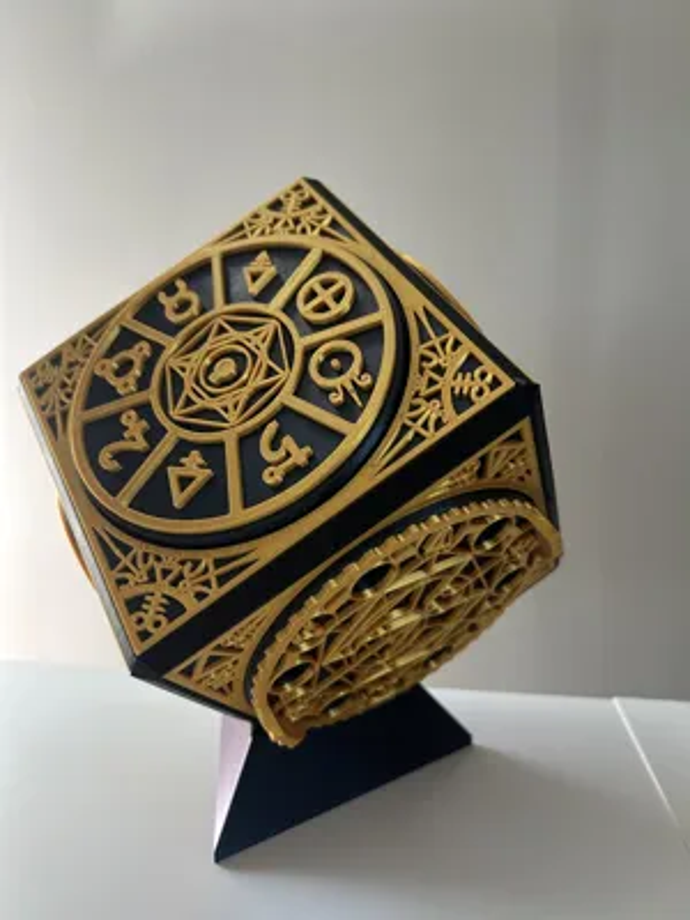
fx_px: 691
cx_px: 345
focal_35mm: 26
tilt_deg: -7.9
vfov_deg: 67.3
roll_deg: -0.9
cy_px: 460
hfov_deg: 53.1
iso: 320
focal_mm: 5.7
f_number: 1.5
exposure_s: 1/60
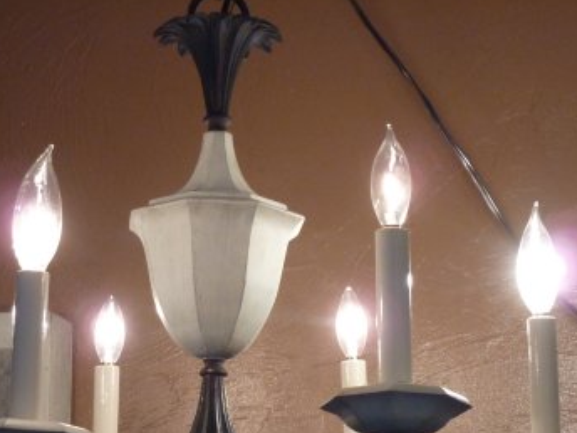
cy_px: 361
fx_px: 1950
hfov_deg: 16.8
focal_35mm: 117
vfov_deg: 12.6
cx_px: 230
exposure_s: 1/40
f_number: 4.1
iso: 250
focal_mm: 11
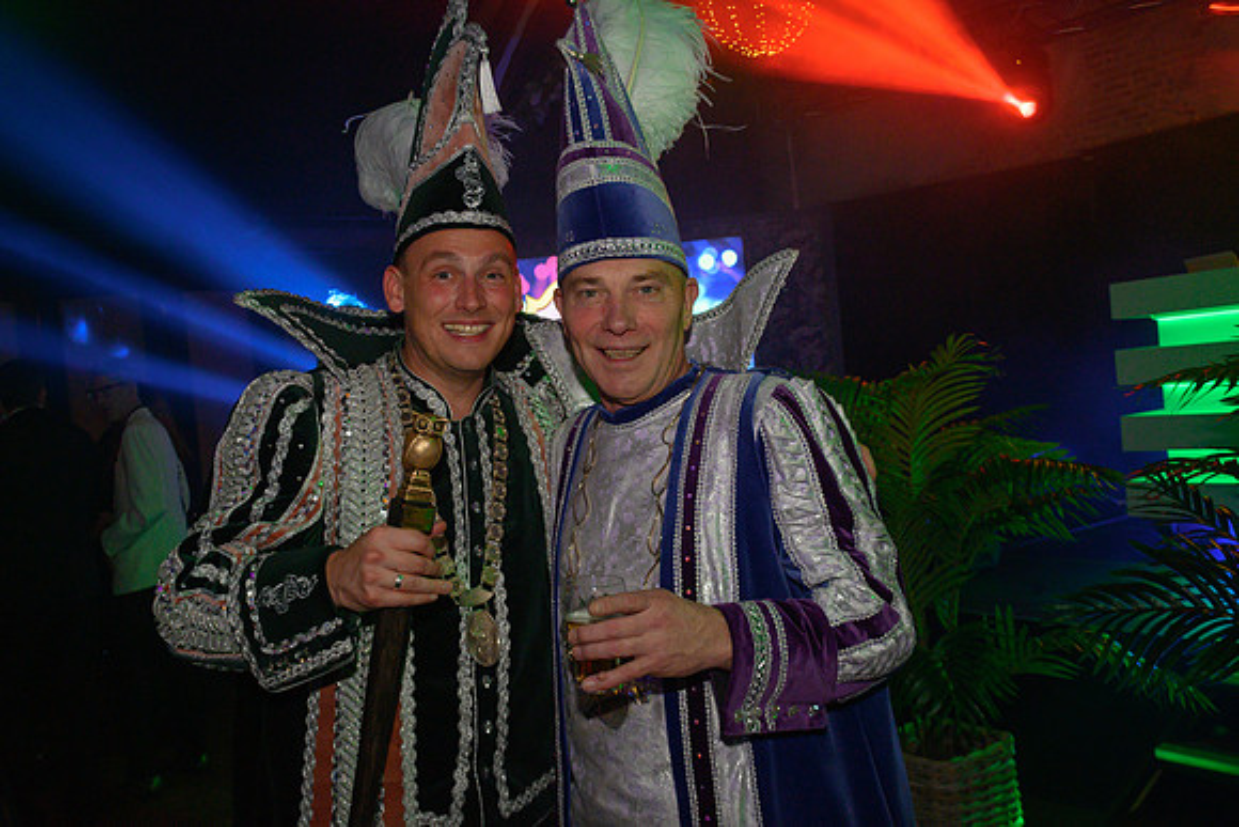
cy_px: 414
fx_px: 1188
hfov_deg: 55.1
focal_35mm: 34
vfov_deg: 38.4
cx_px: 620
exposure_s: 1/160
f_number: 5
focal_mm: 23
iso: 640
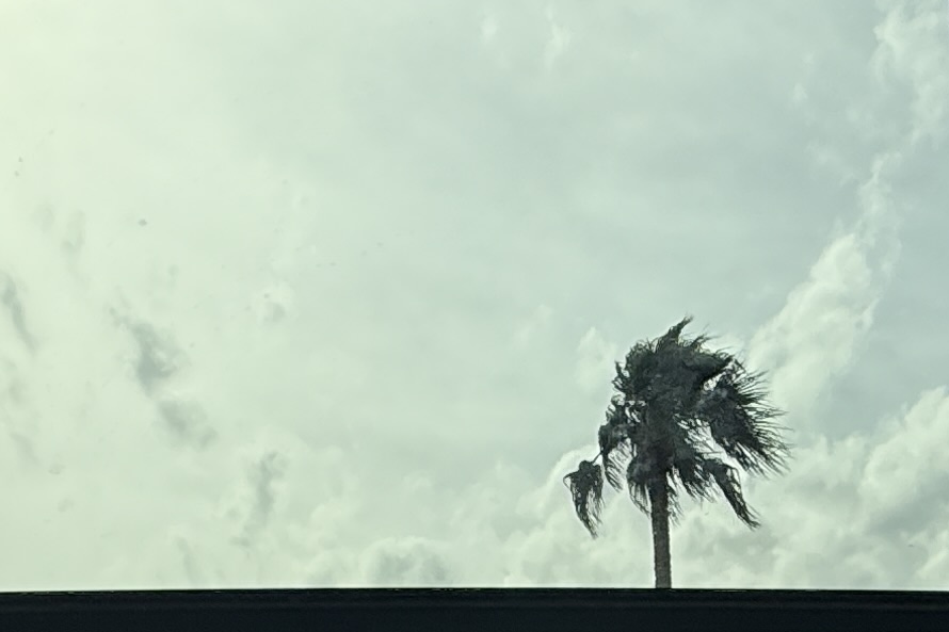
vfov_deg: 16.4
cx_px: 273
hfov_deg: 30.2
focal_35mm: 66
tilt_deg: +5.4
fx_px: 1739
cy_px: 1211
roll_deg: +1.5
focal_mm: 2.22
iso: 50
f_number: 2.2
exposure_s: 1/820
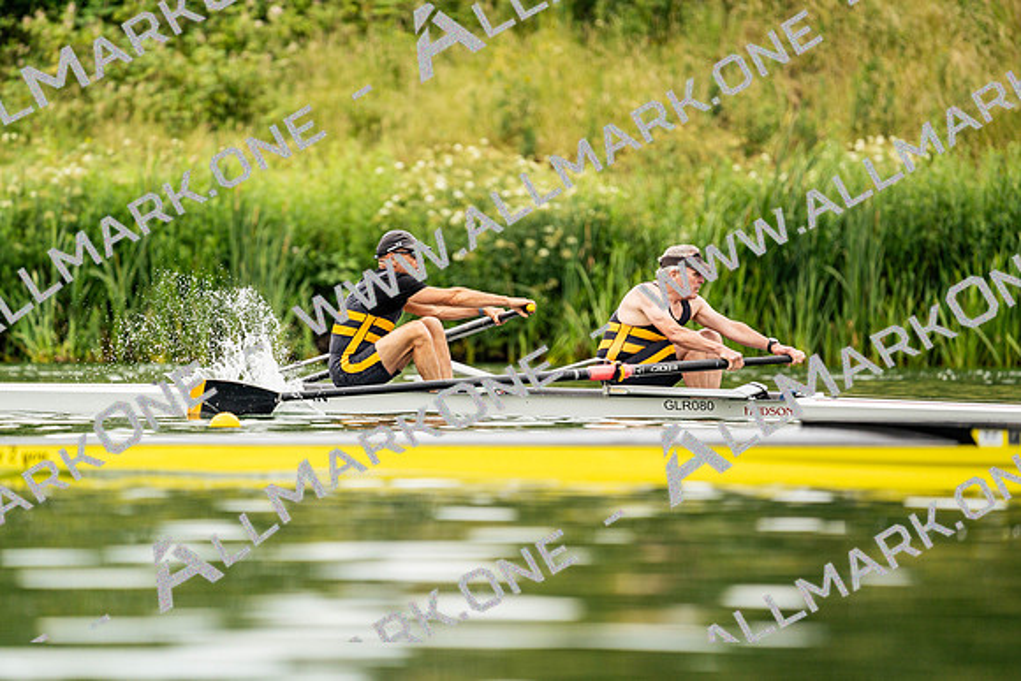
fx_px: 16197
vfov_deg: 2.4
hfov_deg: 3.6
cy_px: 340
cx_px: 510
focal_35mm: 571
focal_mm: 571
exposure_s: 1/2000
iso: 640
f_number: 6.3
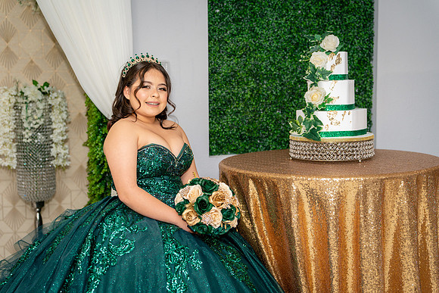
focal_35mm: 60
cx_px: 220
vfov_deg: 22.6
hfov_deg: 33.4
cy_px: 146
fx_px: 732
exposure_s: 1/250
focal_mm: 60
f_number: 2.8
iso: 800
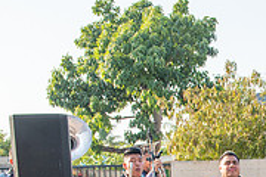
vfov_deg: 13.0
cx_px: 322
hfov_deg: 19.2
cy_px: 256
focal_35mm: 100
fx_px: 739
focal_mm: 31
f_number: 8
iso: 200
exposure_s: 1/320
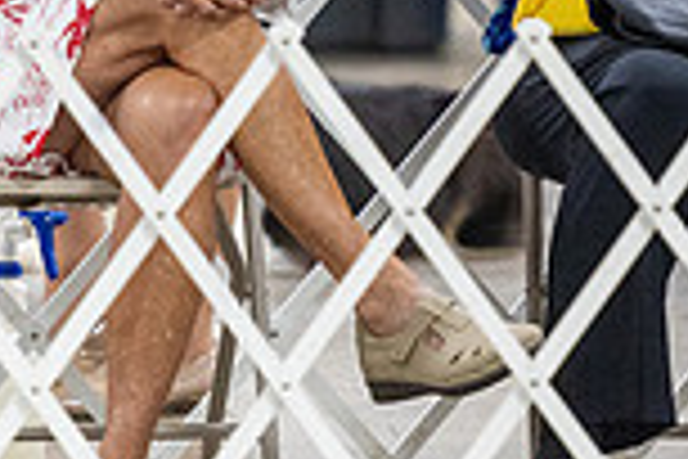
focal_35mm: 756
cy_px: -272
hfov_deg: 2.7
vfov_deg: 1.8
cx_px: 706
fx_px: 14447
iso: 4000
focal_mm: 200
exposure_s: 1/250
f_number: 2.8
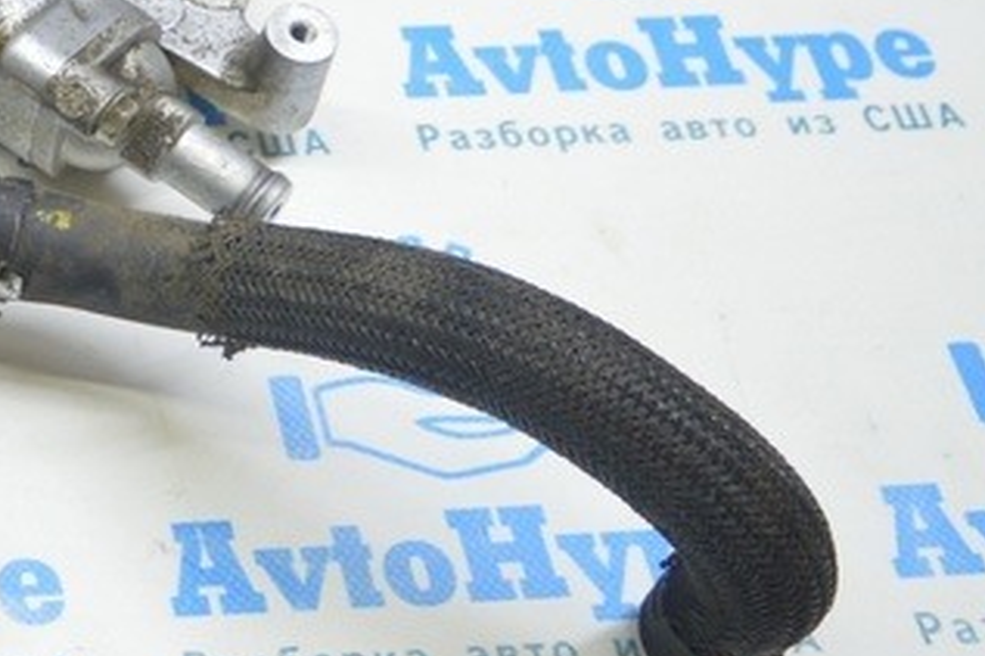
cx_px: -503
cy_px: -30
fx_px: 2653
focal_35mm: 97
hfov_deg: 18.6
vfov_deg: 13.8
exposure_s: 1/40
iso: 400
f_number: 3.5
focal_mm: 20
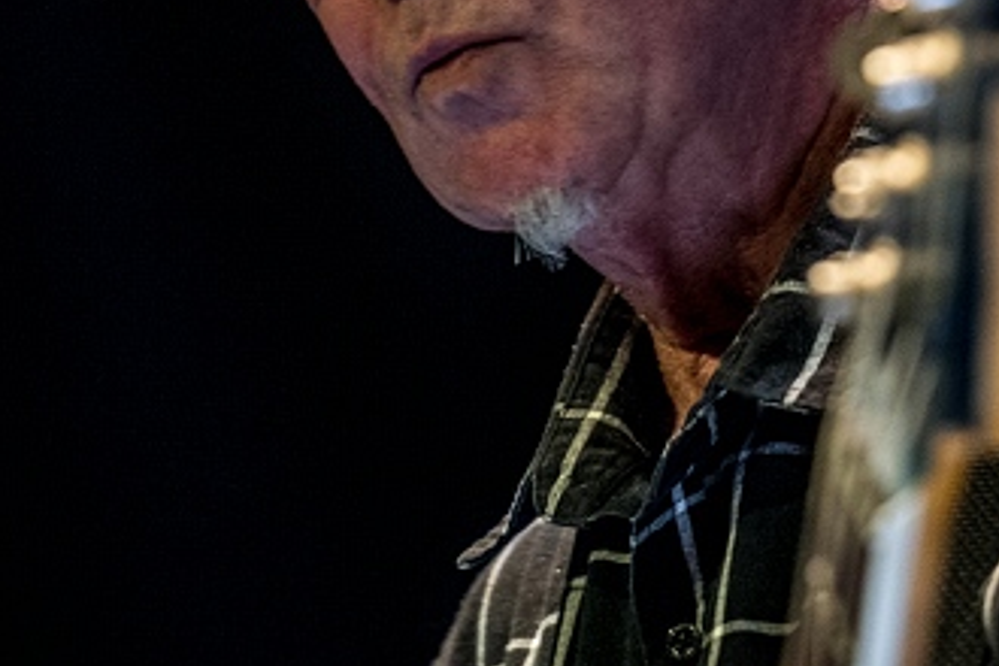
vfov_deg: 2.1
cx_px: 727
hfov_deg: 3.1
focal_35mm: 655
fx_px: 18175
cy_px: -18
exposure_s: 1/80
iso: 1600
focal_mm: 200
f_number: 2.8
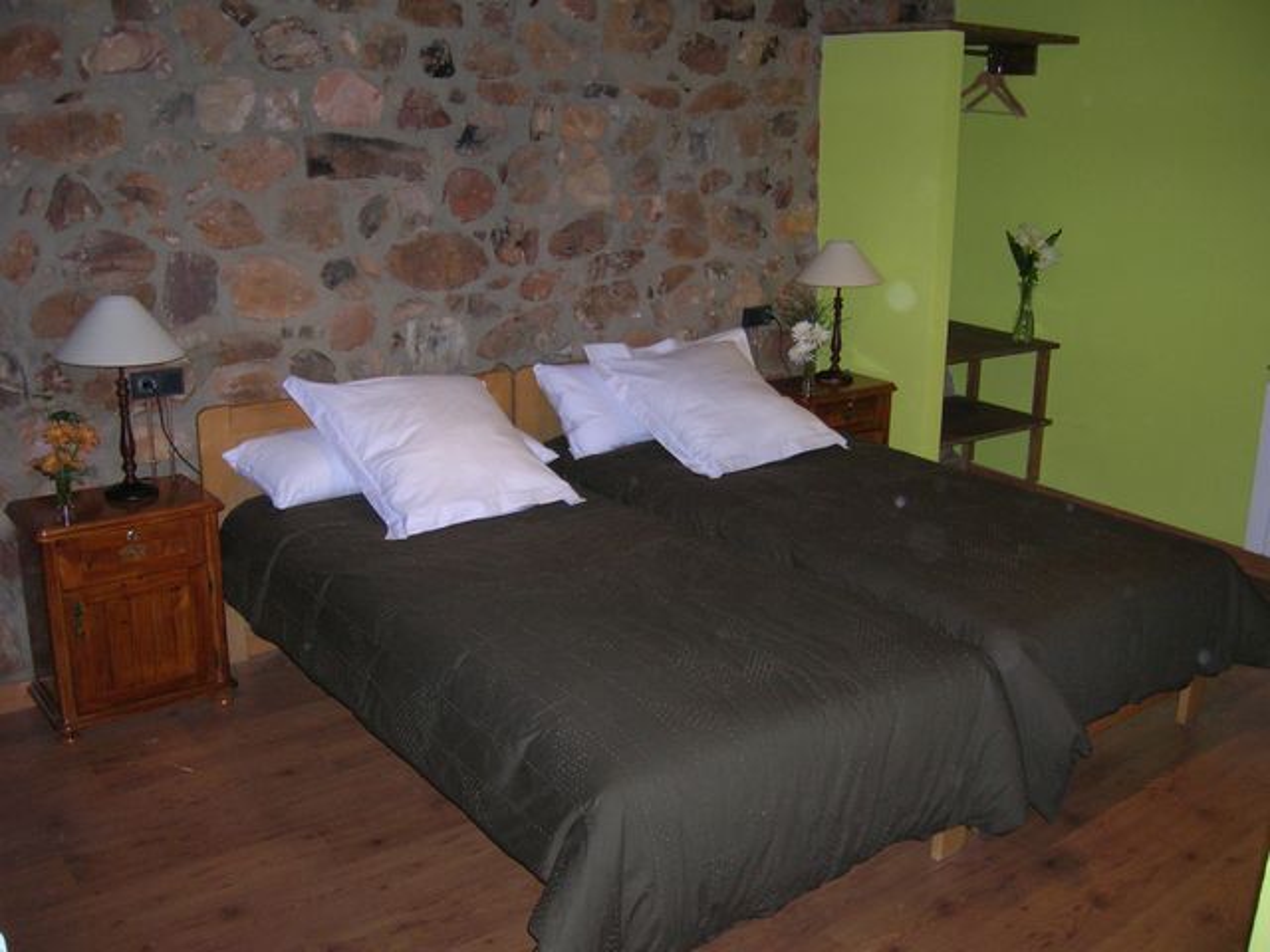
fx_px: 1247
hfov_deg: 54.0
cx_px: 635
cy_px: 476
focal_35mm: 34
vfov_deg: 41.8
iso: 125
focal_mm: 5.7
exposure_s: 1/60.1
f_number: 2.9
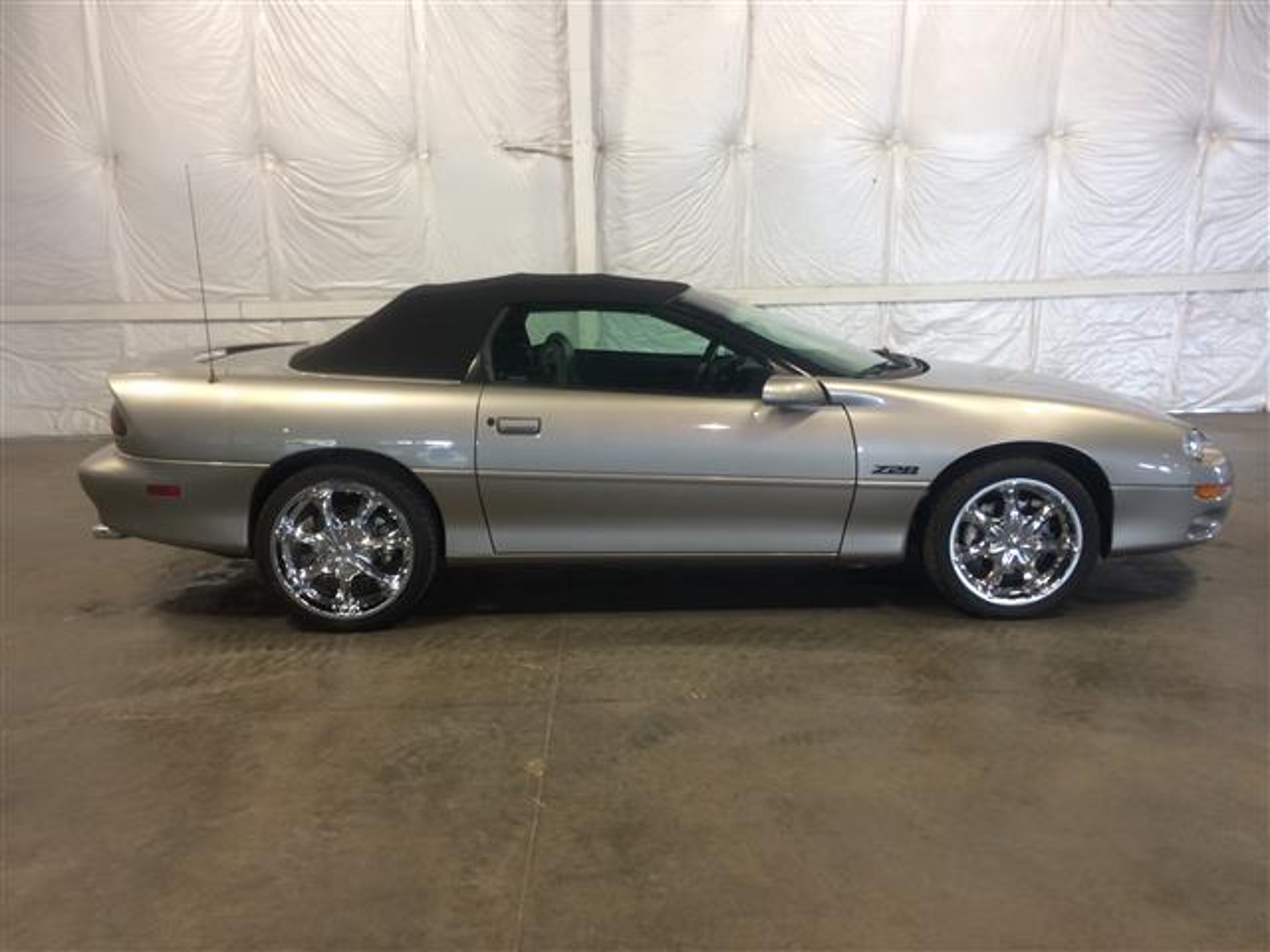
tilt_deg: -13.1
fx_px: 1064
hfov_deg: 61.7
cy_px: 476
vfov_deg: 48.2
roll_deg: +1.3
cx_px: 635
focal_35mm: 29
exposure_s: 1/30
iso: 64
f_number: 2.2
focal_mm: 4.15
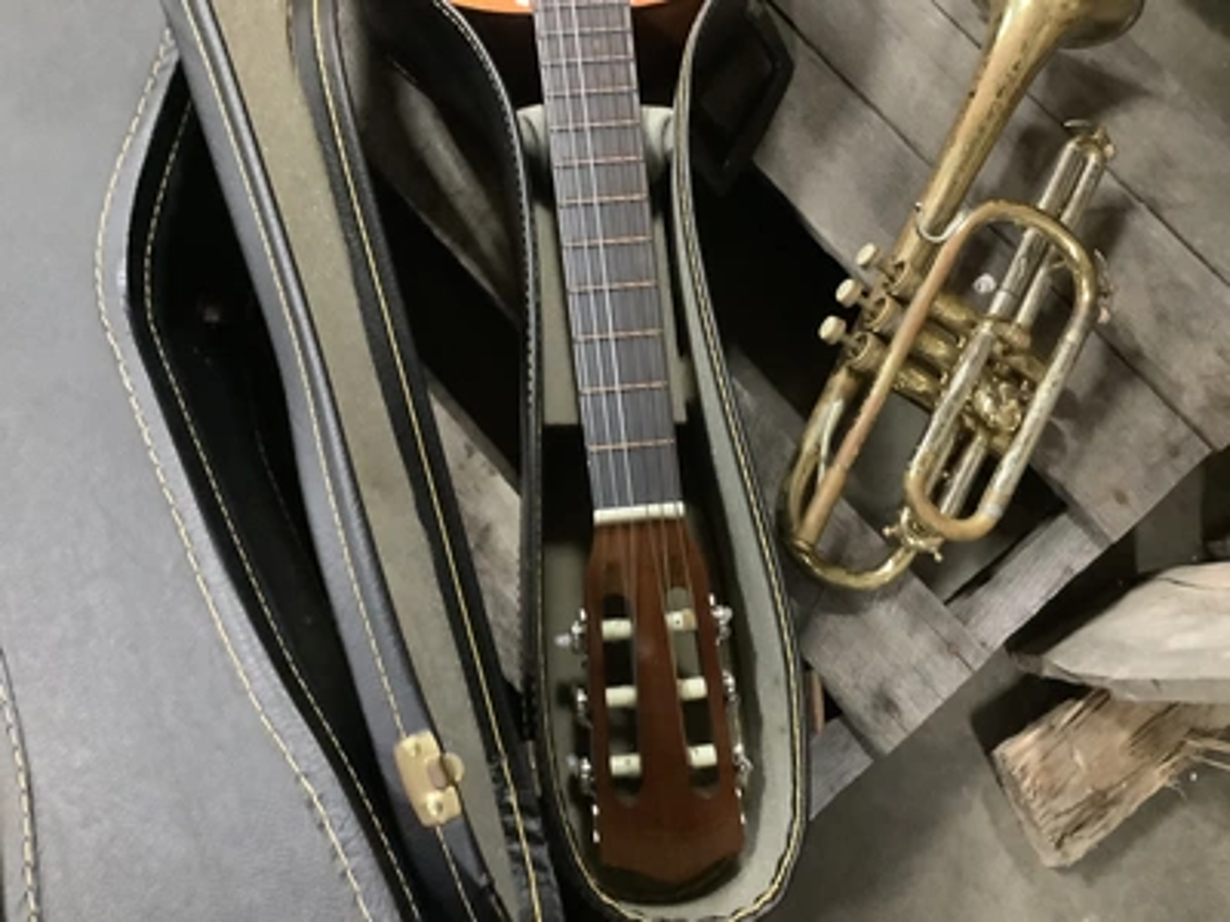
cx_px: 615
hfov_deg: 58.4
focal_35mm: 31
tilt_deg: -75.0
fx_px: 1102
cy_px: 461
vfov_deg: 45.4
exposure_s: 1/24
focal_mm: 3.3
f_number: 2.4
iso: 640
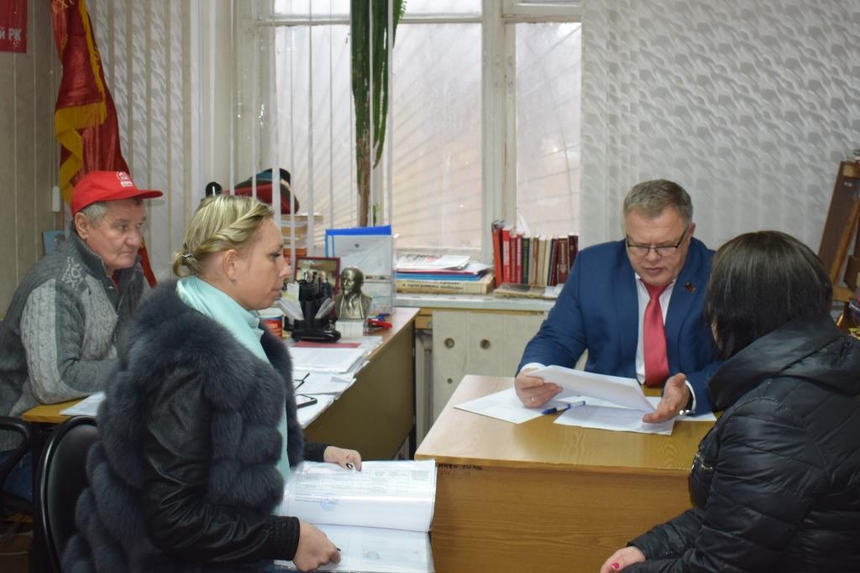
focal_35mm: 32
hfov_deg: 59.5
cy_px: 286
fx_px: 753
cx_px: 430
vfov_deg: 41.7
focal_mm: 21
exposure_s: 1/80
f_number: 4.5
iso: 800
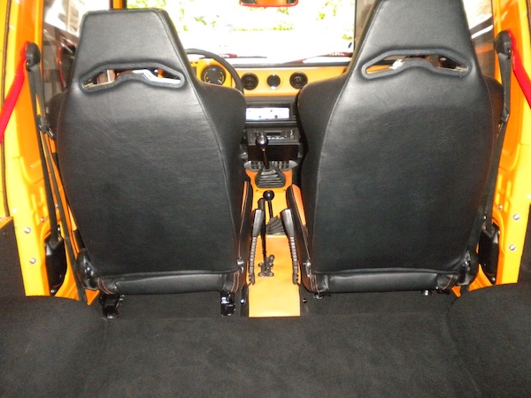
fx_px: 537
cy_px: 199
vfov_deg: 40.7
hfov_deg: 52.6
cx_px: 266
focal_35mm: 35
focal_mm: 6.3
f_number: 3.1
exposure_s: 1/30
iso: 800
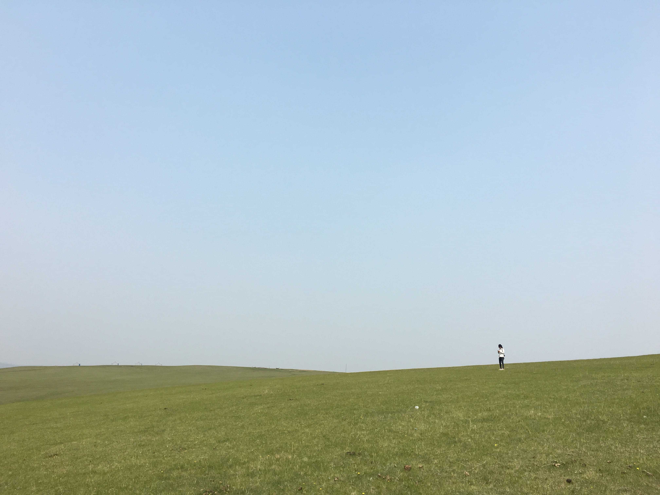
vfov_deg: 48.2
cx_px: 330
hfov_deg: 61.7
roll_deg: -3.3
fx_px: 553
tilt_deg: +14.0
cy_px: 248
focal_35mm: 29
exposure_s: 1/2262
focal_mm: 4.15
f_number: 2.2
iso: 25
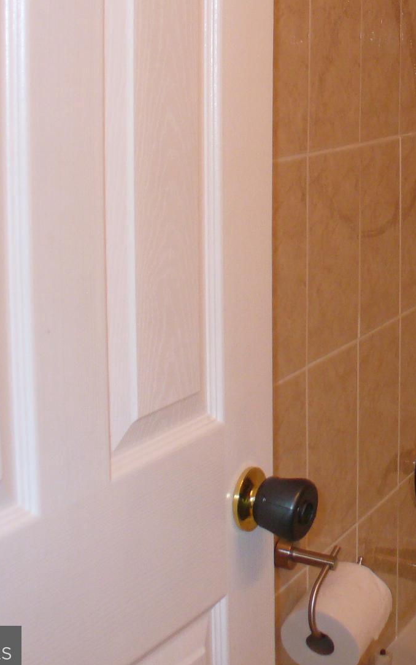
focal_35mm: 74
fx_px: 1343
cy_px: 205
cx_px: 496
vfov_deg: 27.6
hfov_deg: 16.9
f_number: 2.8
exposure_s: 1/30
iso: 100
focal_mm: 6.1
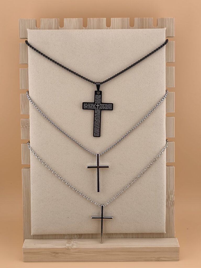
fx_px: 387
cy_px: 134
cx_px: 100
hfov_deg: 29.1
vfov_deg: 38.2
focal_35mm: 50
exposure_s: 1/964
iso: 50
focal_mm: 6.92
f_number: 1.9
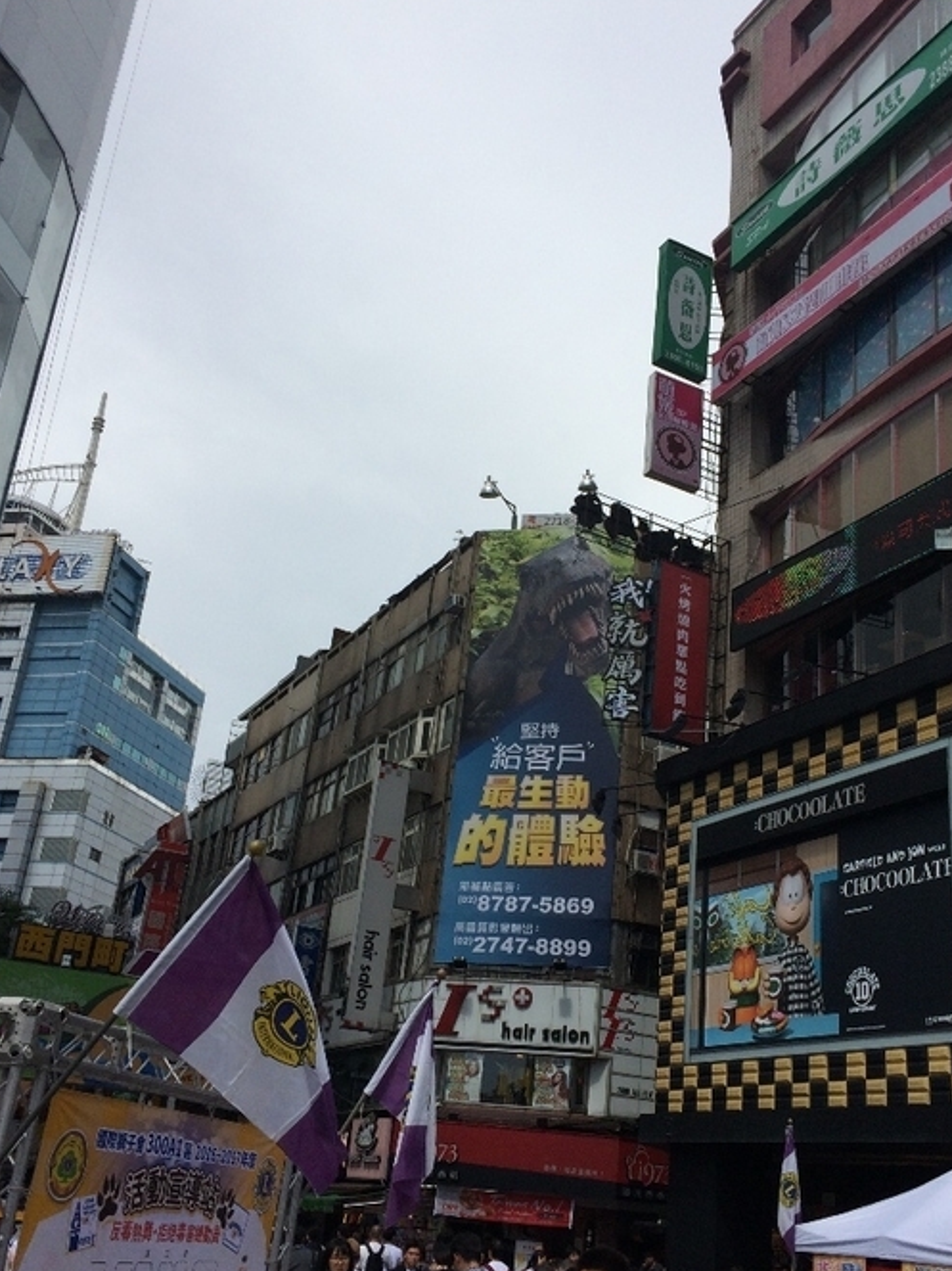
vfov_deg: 52.6
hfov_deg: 40.6
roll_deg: -3.2
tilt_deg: +20.4
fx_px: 1284
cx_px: 538
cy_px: 696
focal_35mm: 35
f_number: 2.2
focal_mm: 4.15
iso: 32
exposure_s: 1/4115
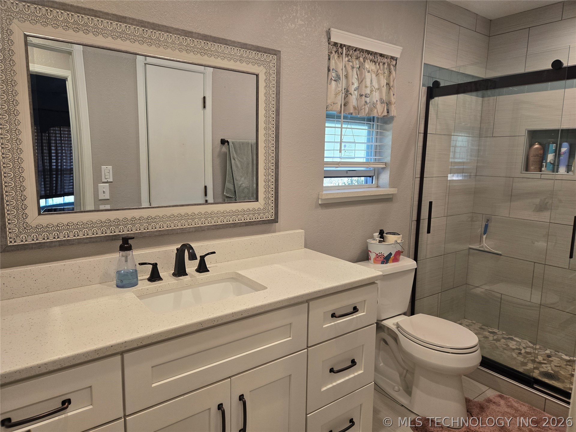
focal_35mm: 23
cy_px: 216
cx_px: 288
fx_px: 383
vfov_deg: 58.9
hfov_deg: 73.9
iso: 125
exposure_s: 1/120
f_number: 1.8
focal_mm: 5.4
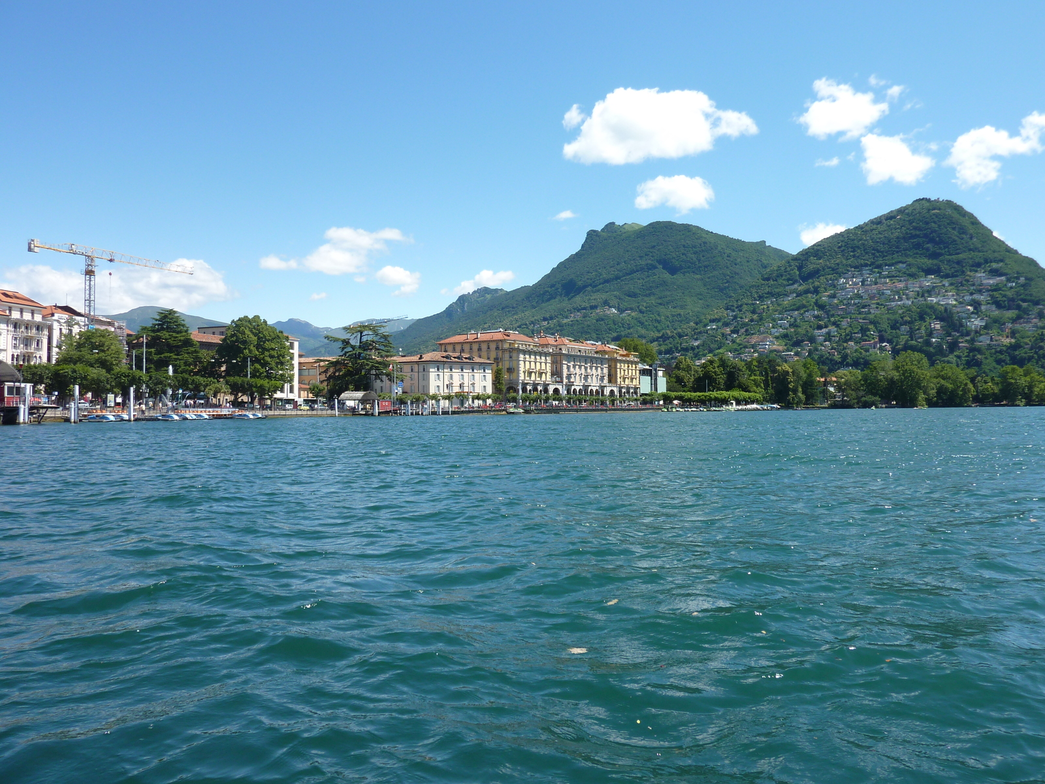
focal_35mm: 25
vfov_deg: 54.9
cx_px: 522
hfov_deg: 69.4
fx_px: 755
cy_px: 392
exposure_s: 1/500
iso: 80
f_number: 4
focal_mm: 4.1
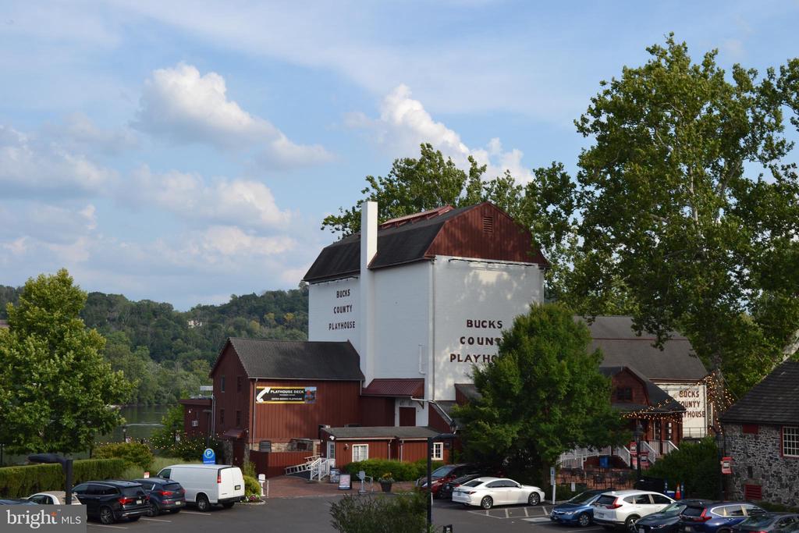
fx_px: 1065
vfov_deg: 28.1
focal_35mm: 48
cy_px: 266
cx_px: 400
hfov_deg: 41.1
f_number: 7.1
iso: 100
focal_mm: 32
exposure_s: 1/200
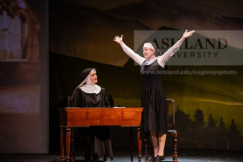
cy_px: 81
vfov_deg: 10.6
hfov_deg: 15.8
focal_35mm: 130
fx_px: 878
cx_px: 122
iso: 5000
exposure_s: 1/160
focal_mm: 130
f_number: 3.2
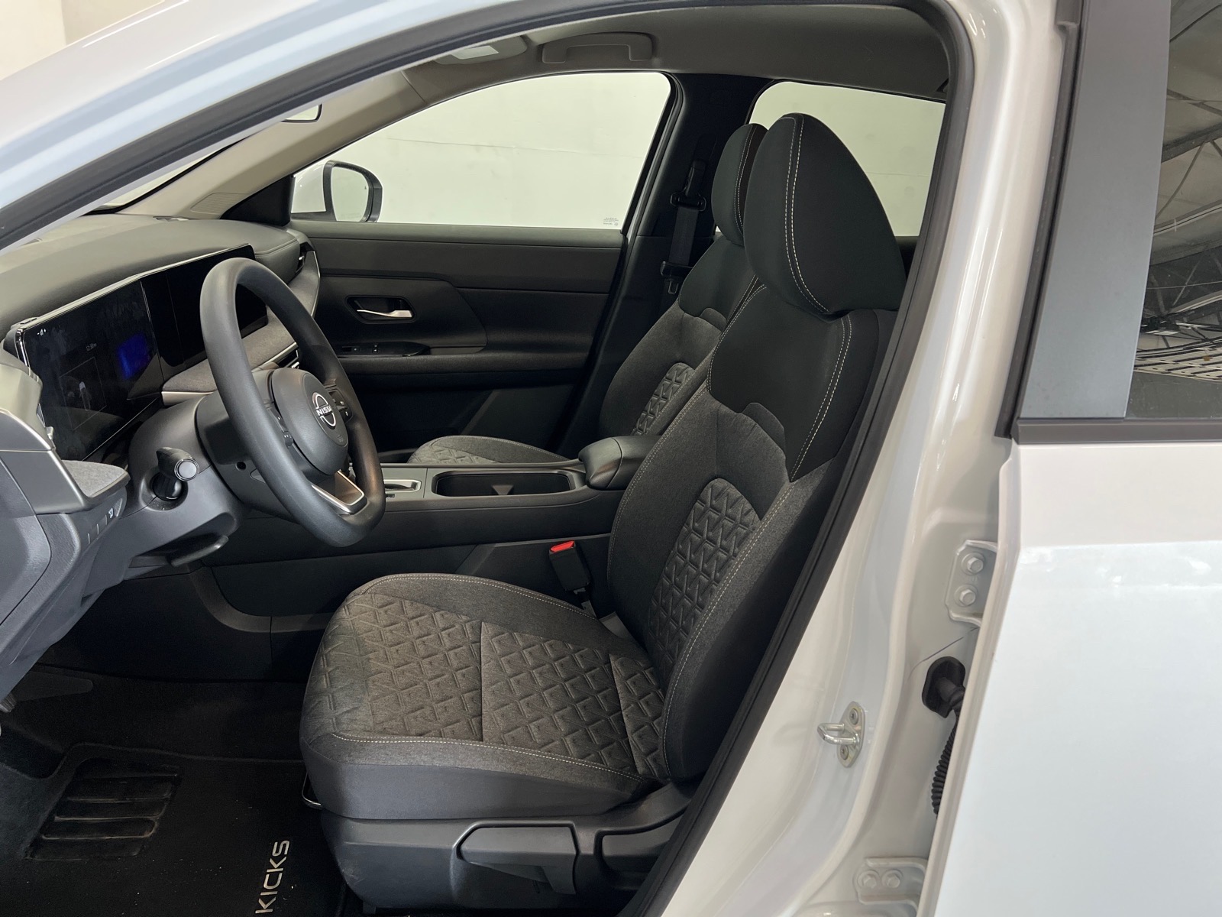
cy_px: 458
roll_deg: -3.4
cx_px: 611
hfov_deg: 67.3
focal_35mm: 26
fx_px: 918
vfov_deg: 53.1
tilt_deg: -19.5
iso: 160
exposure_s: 1/60
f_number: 1.5
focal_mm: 5.7
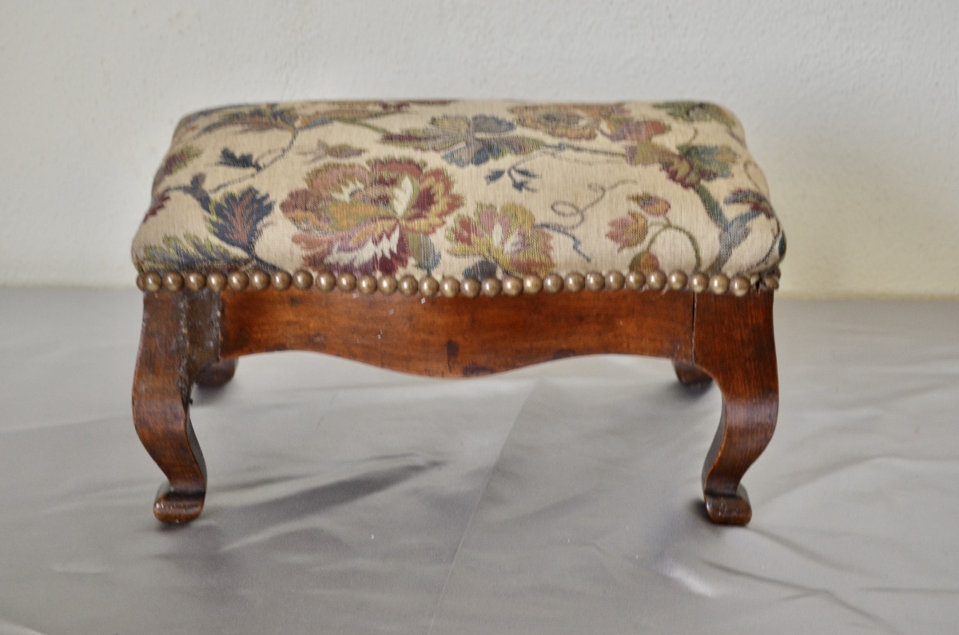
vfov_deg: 17.4
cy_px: 318
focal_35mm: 78
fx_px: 2074
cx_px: 480
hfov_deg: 26.0
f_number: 5.6
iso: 800
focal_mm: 52
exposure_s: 1/50
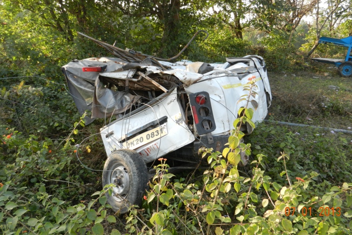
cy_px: 103
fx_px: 264
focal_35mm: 27
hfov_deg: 67.4
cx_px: 180
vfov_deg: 47.9
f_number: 3.5
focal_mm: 4.5
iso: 280
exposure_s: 1/250
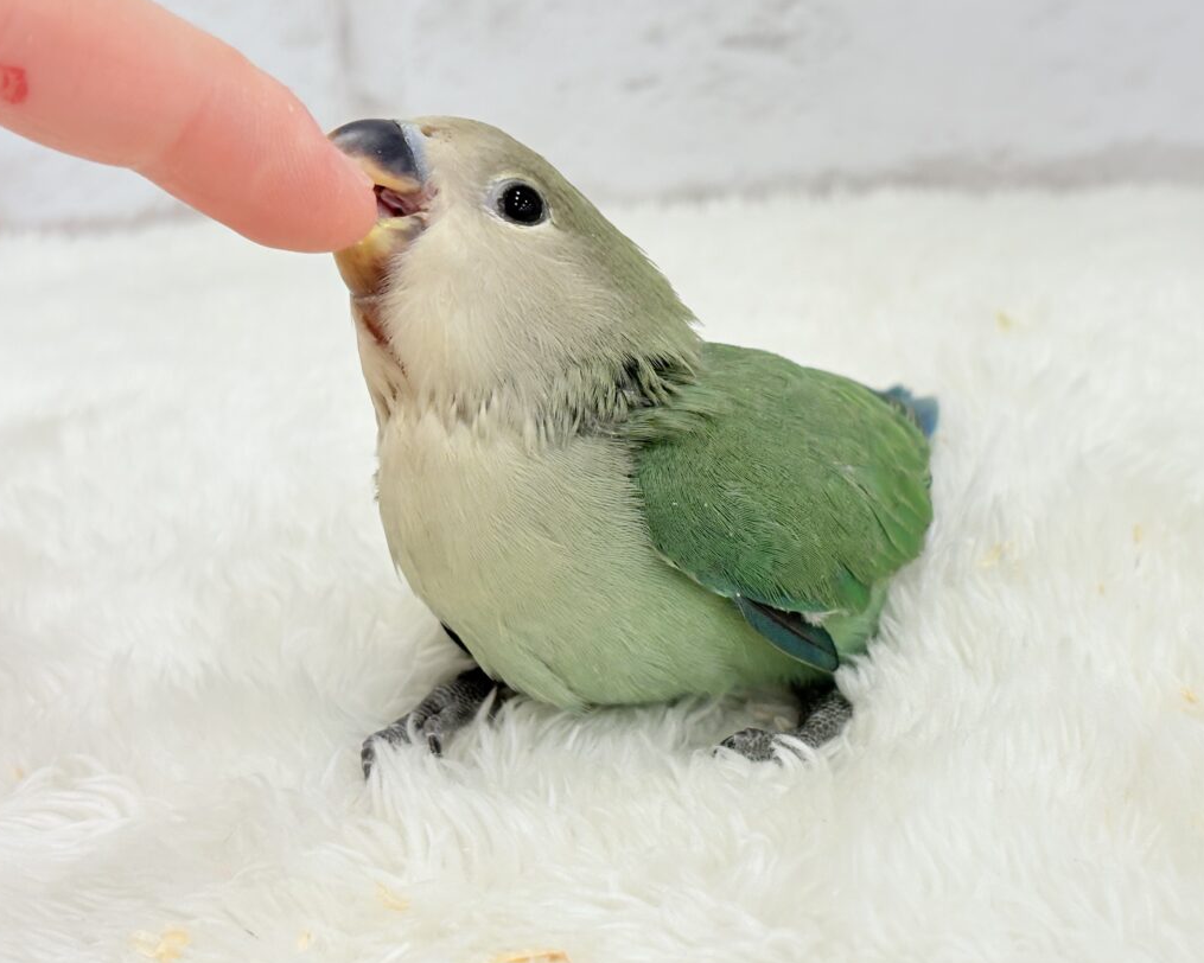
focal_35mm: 60
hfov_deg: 31.4
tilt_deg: -22.0
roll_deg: +3.7
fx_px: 2138
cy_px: 467
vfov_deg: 25.4
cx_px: 696
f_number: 1.6
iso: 64
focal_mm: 5.96
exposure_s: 1/100
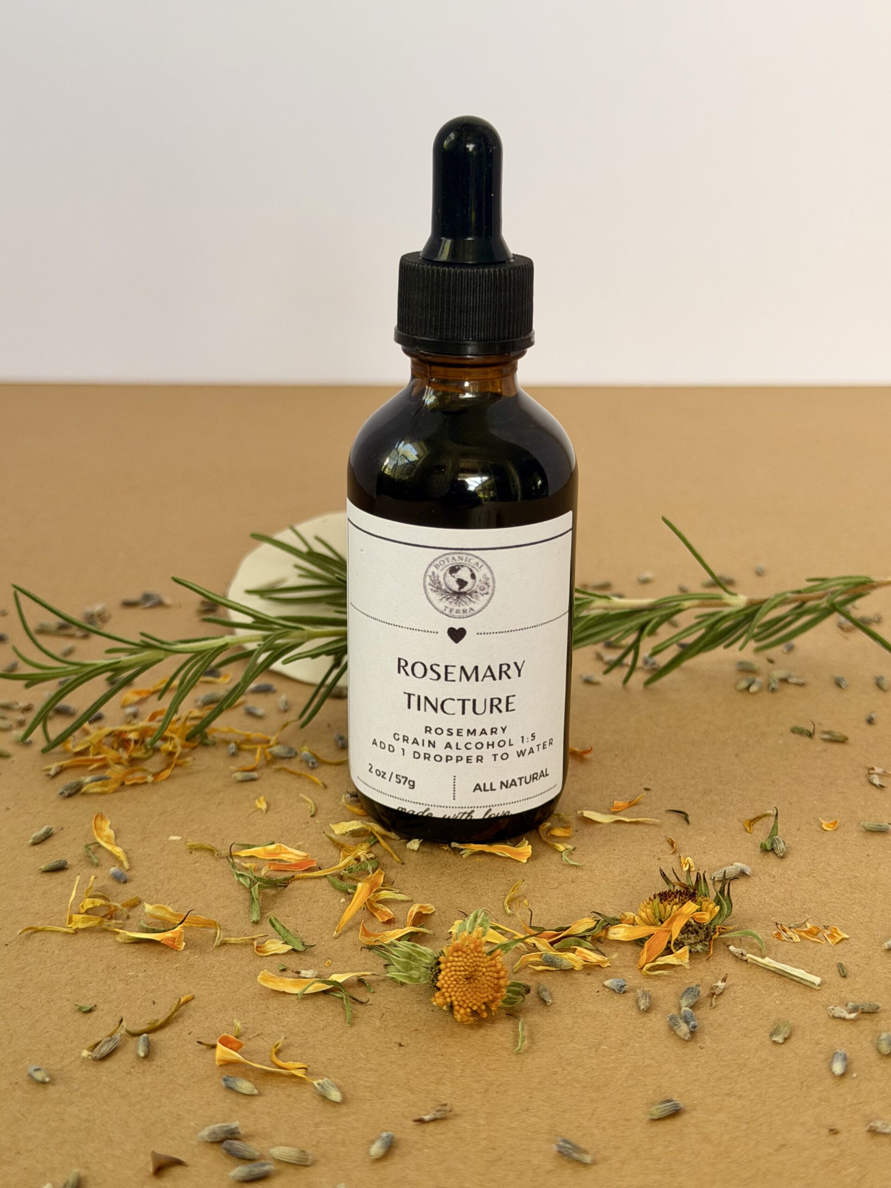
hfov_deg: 30.3
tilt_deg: -20.7
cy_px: 594
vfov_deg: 39.7
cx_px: 446
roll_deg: -0.1
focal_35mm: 48
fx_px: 1647
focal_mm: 6.76
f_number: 1.78
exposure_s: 1/96
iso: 100
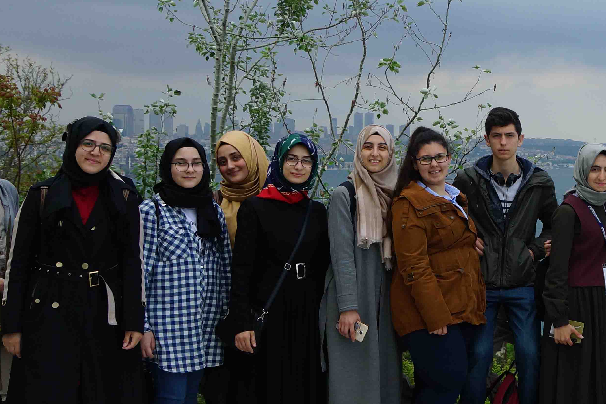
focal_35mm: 58
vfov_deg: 23.4
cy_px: 170
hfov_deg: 31.9
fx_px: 976
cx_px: 601
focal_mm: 16
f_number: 4
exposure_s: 1/750
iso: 200
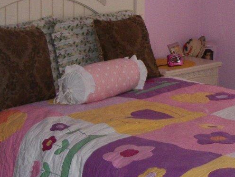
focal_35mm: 93
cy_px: 32
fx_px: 632
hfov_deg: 21.0
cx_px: 159
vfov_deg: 15.8
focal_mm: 5.7
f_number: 2.9
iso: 160
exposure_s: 1/30
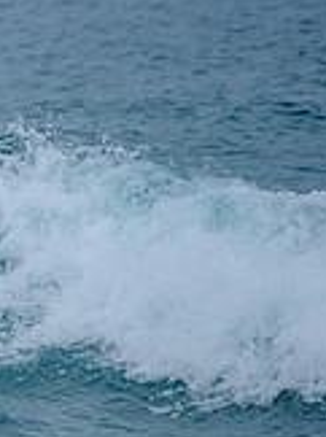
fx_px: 22234
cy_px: 169
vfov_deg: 1.1
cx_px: -428
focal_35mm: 1766
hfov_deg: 0.8
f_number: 5.6
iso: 450
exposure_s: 1/2000
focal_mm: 500
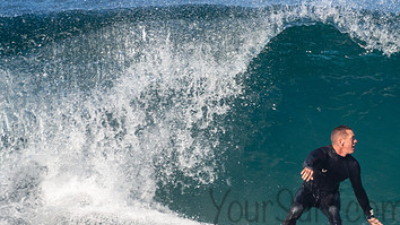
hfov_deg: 1.7
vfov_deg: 0.9
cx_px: 325
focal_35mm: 1288
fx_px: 13659
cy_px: 196
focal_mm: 500
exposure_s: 1/1250
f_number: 5.6
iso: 320
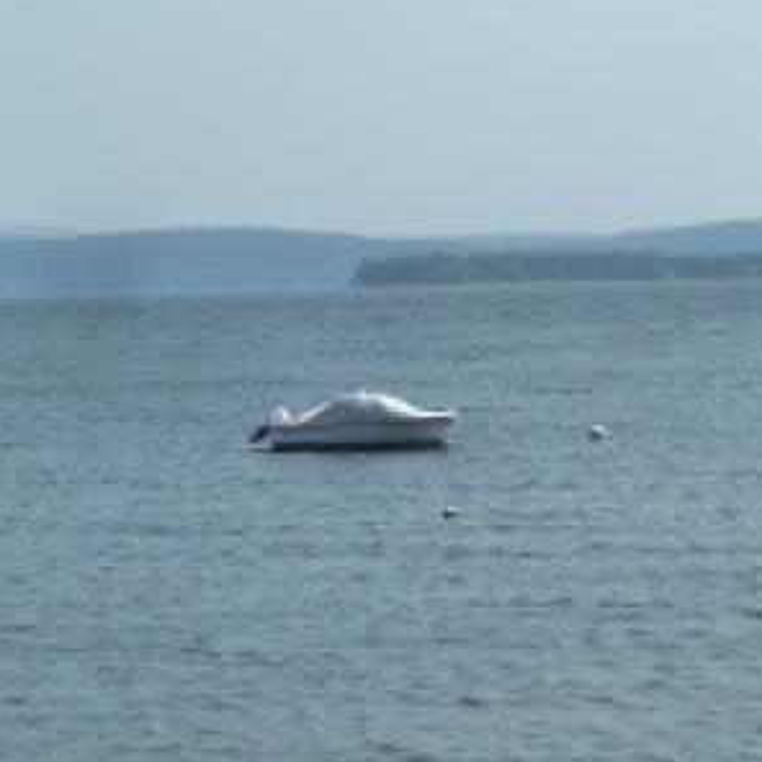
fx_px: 3661
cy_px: 403
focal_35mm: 147
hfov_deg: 11.9
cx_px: 448
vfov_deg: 11.9
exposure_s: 1/400
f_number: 5.6
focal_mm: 7.9
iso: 125
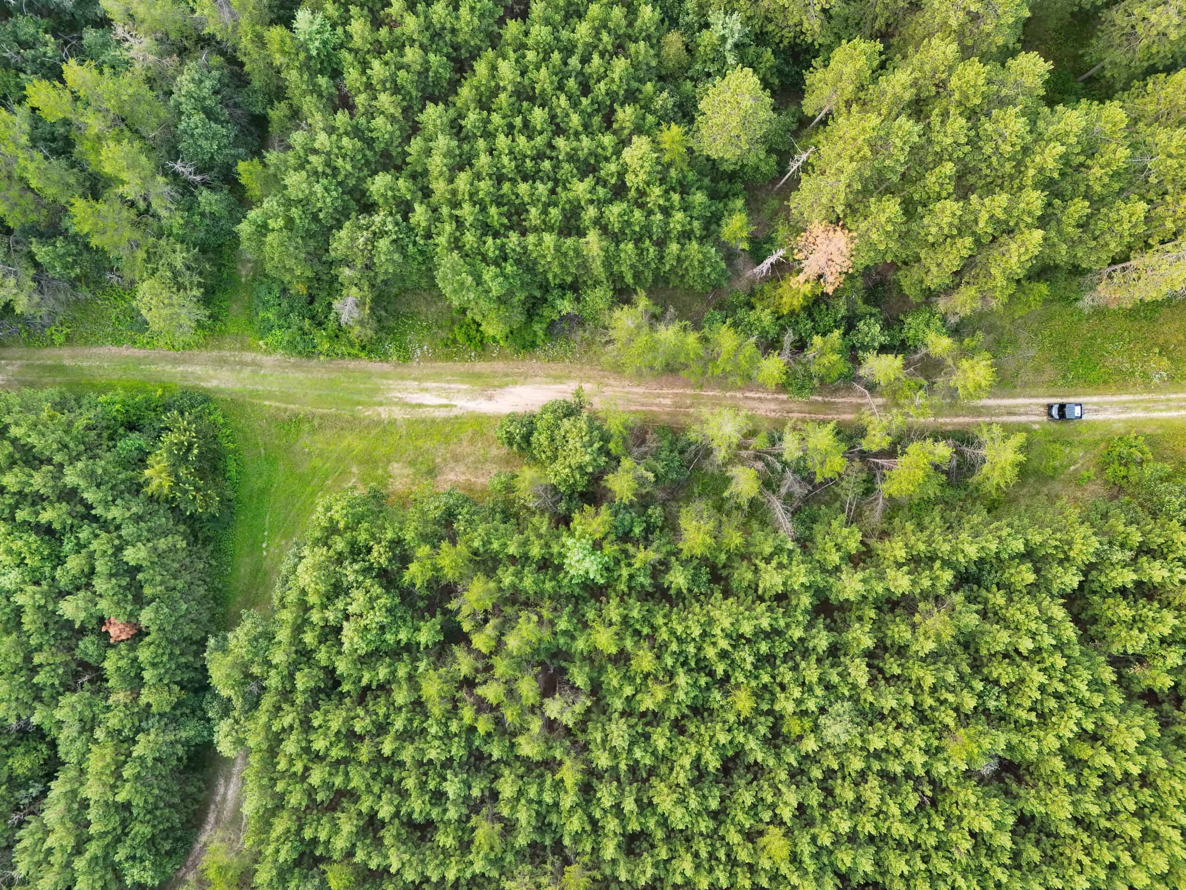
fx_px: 822
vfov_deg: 56.8
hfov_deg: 71.6
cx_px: 593
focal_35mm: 24
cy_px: 445
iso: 170
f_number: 1.7
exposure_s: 1/100
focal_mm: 6.72
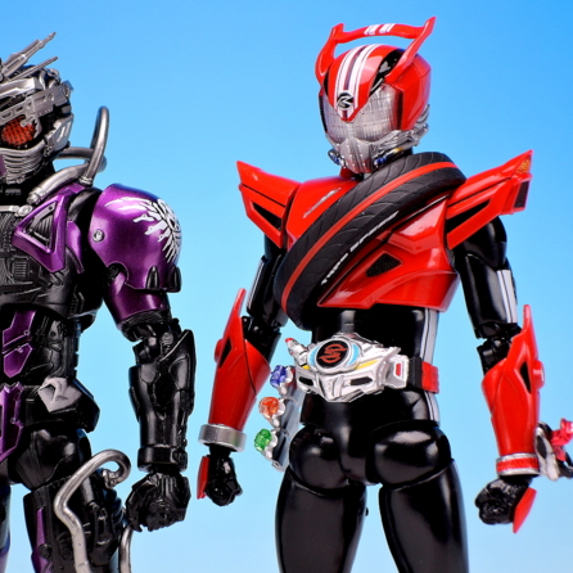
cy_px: 286
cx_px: 191
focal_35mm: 113
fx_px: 2116
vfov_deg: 15.4
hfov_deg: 15.4
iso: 80
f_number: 5
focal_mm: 20.2
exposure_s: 1/4
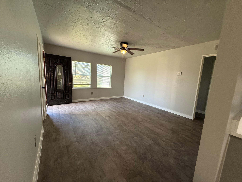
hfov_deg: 102.1
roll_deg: -2.8
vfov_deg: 85.7
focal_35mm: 14
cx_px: 121
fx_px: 98
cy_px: 91
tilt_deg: -4.8
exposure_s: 1/120
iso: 200
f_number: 2.2
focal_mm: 2.22
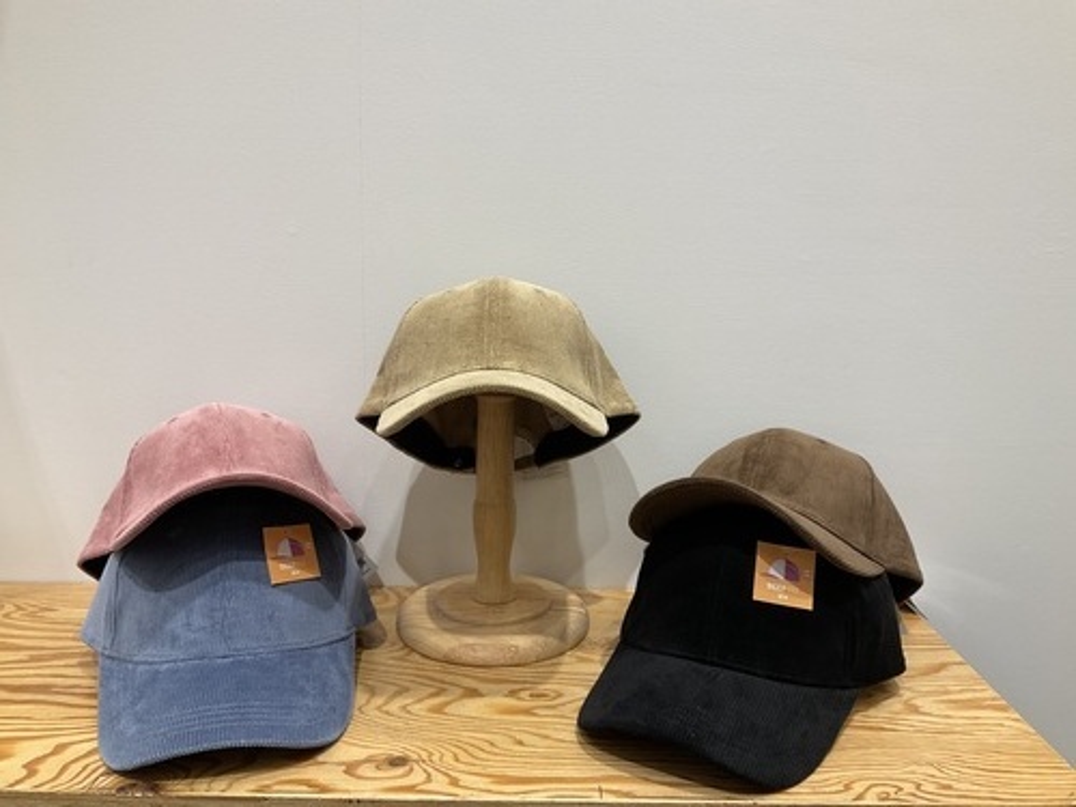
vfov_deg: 48.2
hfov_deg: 61.7
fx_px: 901
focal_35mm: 29
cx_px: 538
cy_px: 404
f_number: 1.8
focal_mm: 3
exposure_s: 1/60
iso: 40
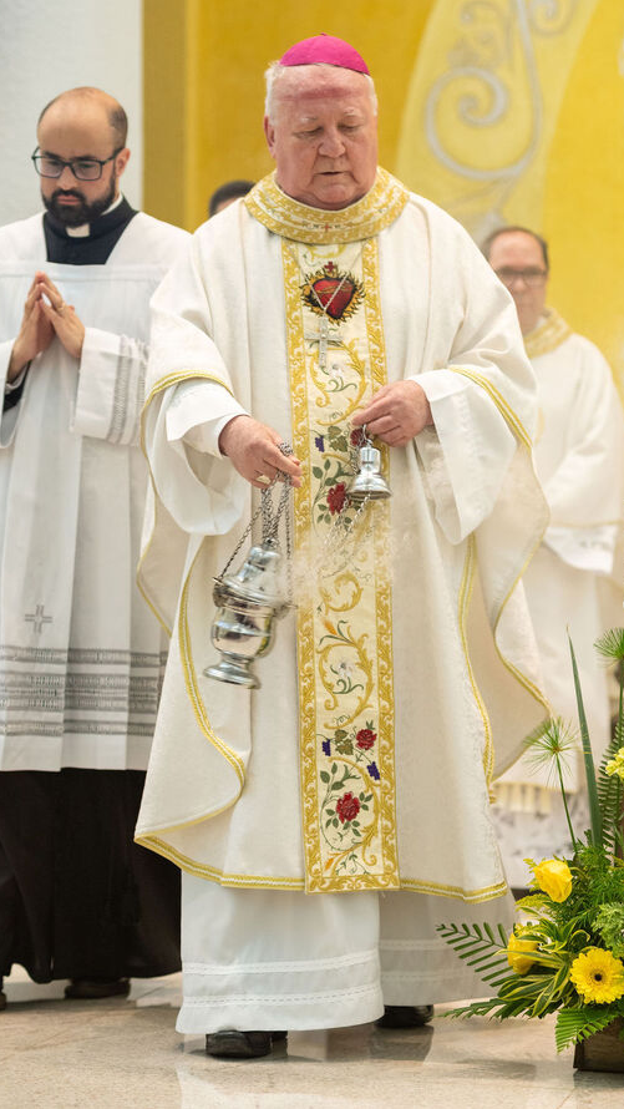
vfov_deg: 23.7
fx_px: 2646
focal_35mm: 90
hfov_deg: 13.5
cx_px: 319
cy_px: 550
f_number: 3.2
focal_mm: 85
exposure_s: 1/200
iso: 2000
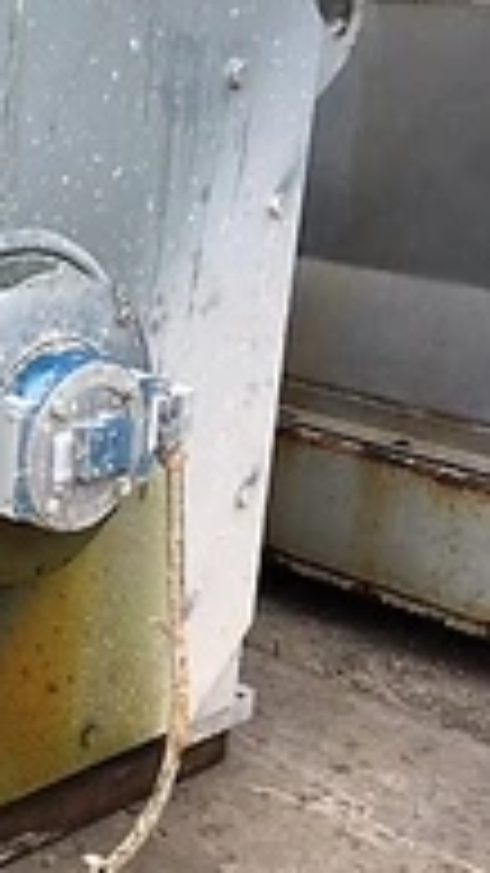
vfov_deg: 32.3
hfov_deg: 16.6
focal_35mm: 65
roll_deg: -0.3
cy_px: 486
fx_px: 1503
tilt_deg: -18.4
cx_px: -274
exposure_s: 1/278
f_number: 2.2
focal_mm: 4.15
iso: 25
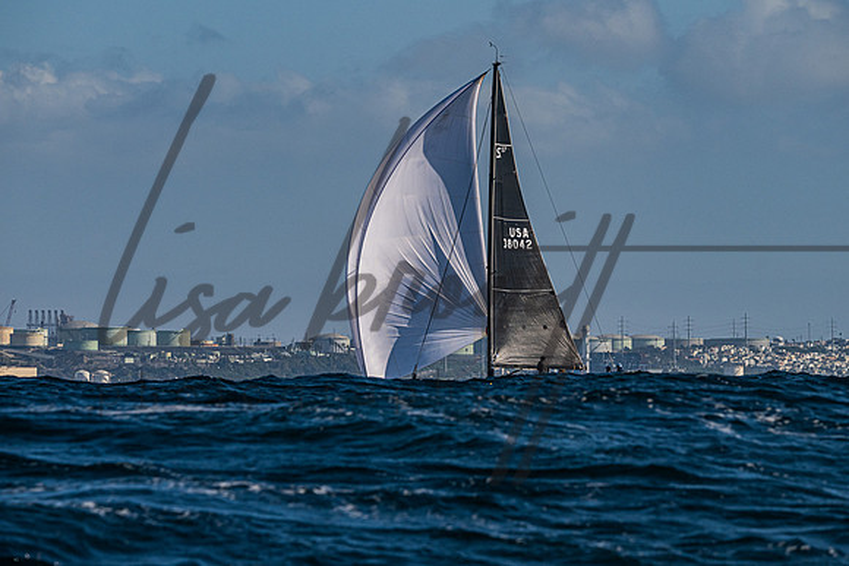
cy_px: 254
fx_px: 7139
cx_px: 426
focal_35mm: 303
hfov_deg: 6.8
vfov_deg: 4.5
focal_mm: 220
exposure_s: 1/5000
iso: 320
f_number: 6.3
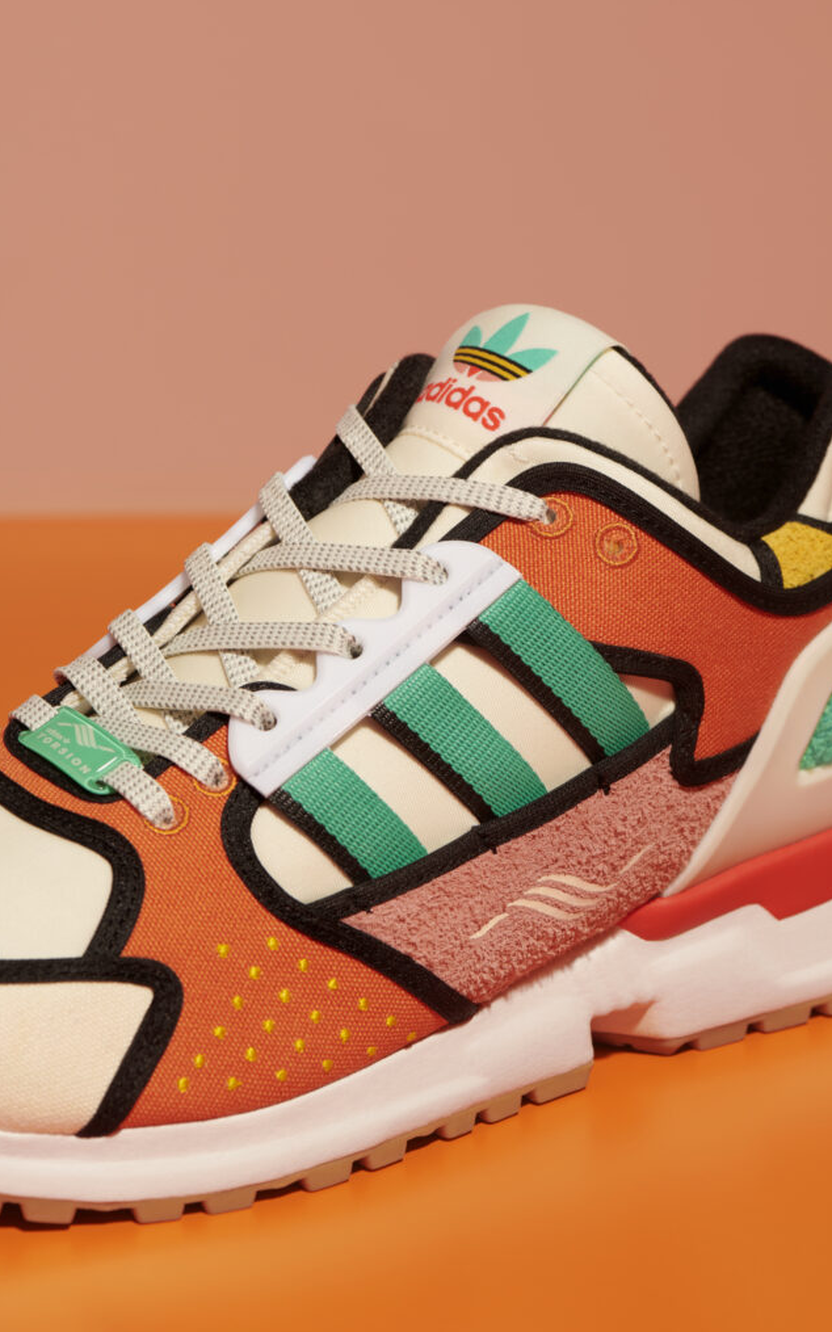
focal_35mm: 108
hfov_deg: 12.1
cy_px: 667
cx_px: 446
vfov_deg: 19.3
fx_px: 3920
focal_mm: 105
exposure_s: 1/125
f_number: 16
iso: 100
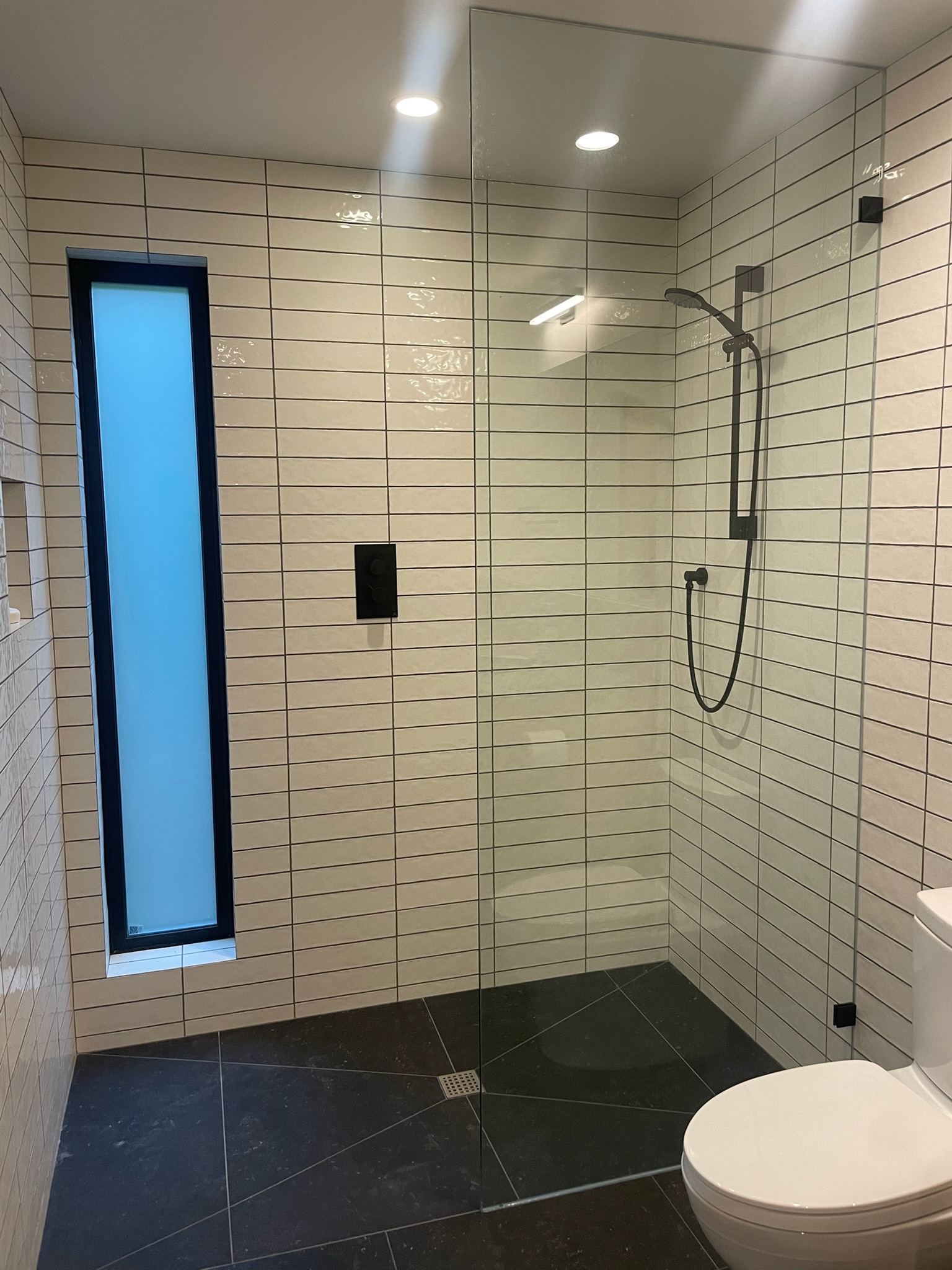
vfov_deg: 67.3
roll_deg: +0.3
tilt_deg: -5.6
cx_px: 476
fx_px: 953
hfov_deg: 53.1
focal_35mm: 26
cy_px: 635
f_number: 1.6
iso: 125
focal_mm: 4.2
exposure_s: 1/60
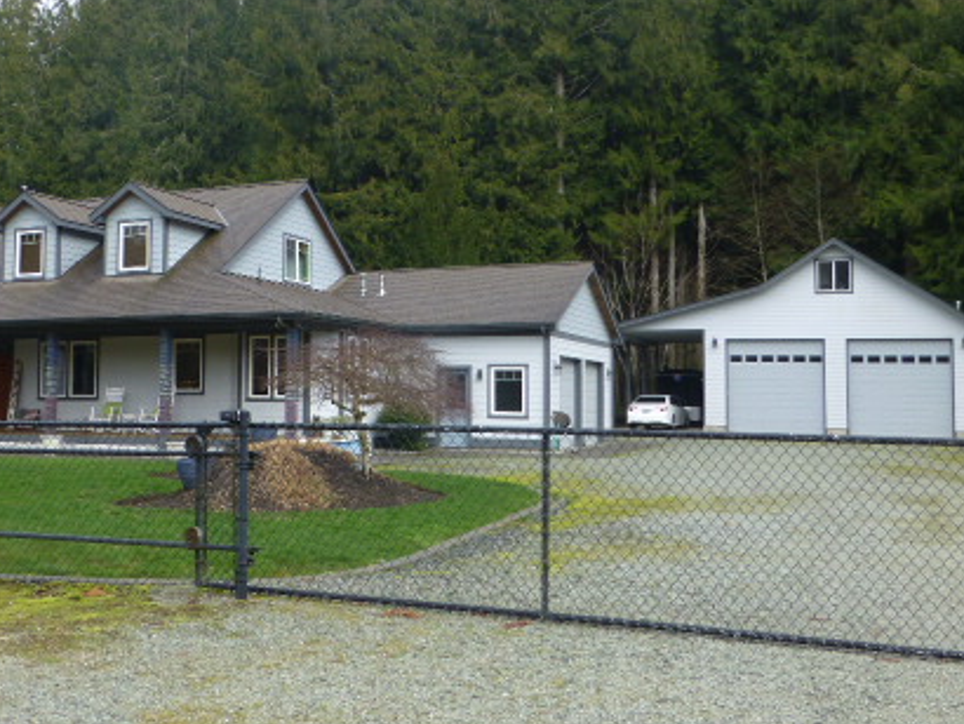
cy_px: 320
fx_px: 1087
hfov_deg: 47.5
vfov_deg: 36.8
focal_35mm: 39
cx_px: 376
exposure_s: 1/125
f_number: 3.5
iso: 100
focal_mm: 4.4
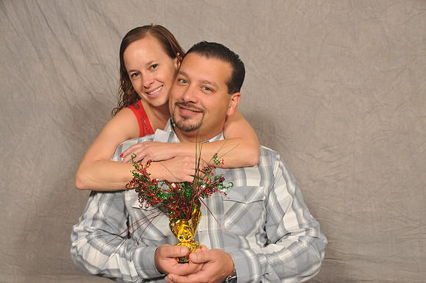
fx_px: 567
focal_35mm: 48
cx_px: 213
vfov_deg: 28.0
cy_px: 142
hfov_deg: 41.2
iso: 200
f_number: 5.6
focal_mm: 32
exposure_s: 1/125
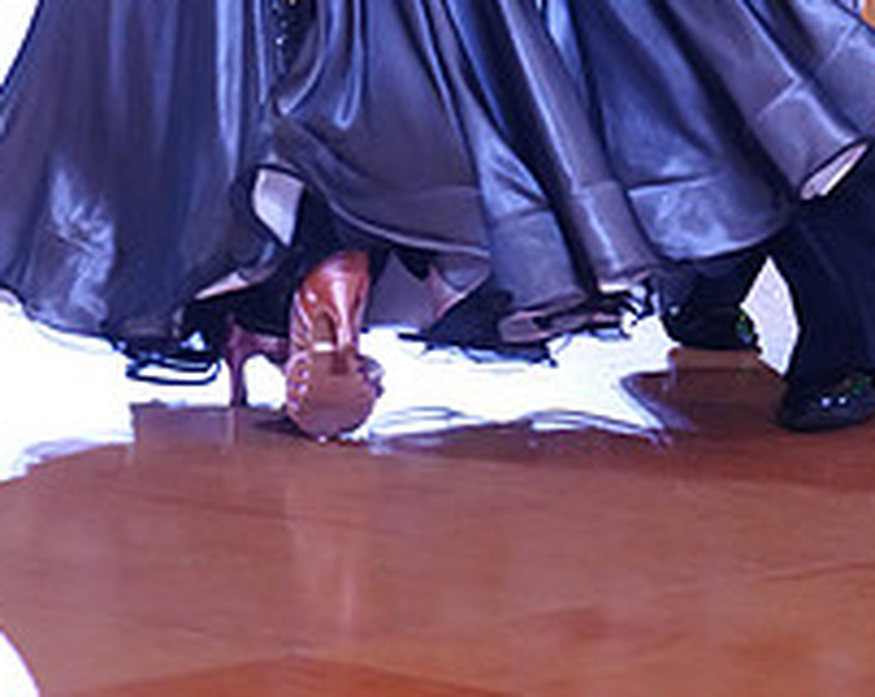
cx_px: 531
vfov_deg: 4.4
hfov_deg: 5.6
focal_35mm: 348
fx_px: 8999
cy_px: -368
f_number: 2.8
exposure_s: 1/500
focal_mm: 129
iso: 5000
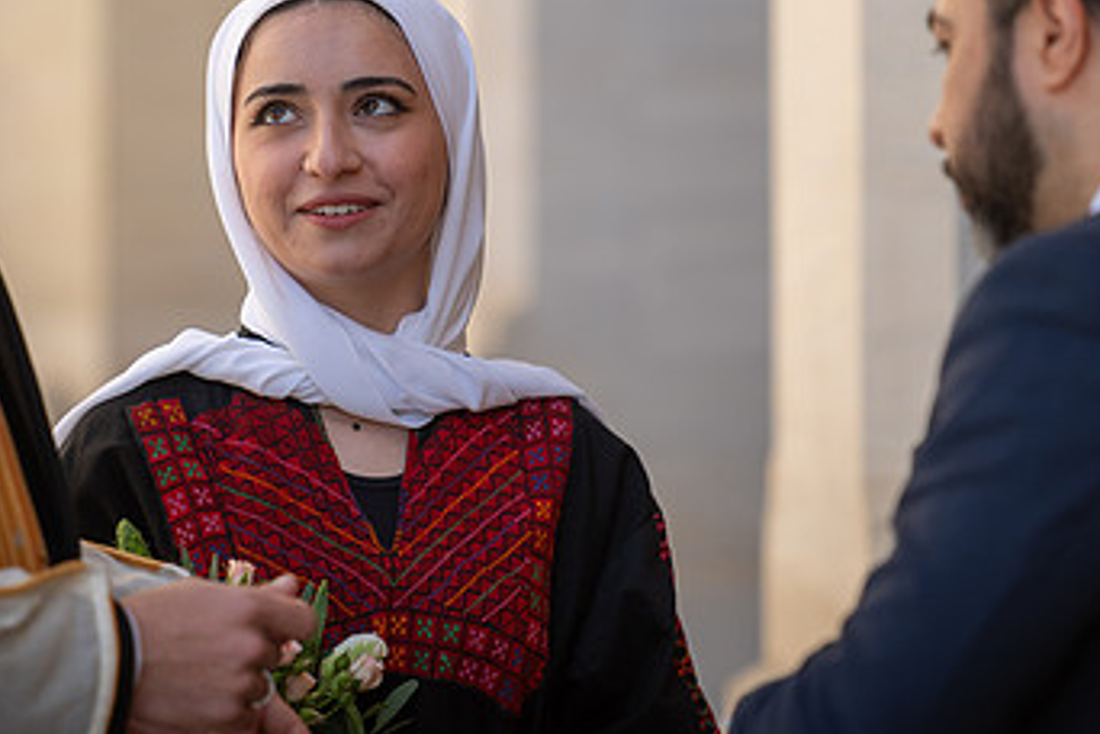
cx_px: 428
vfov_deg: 4.9
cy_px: 156
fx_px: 8555
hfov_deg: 7.4
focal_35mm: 280
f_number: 2.8
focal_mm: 165
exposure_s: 1/1000
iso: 100
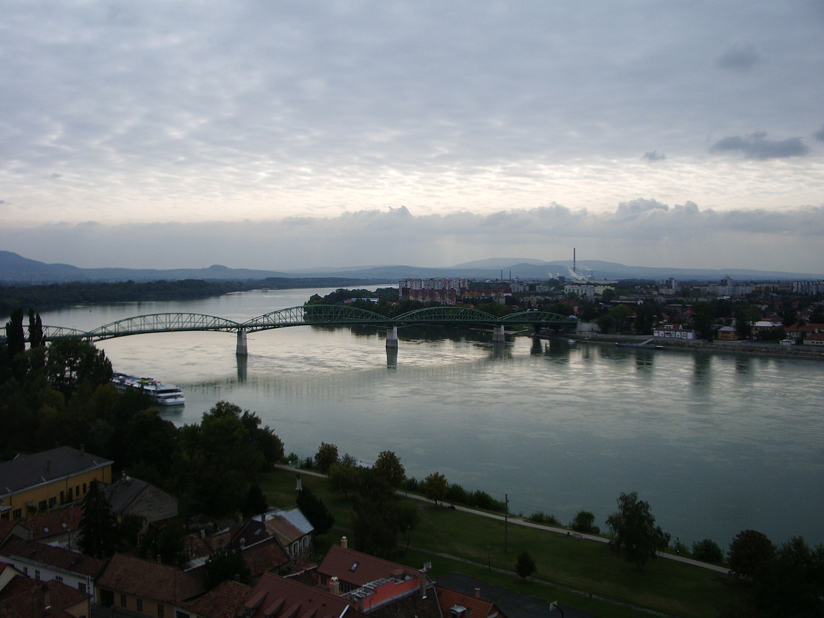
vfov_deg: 40.7
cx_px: 412
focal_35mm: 35
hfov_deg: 52.6
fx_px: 833
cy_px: 309
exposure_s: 1/640
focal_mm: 5.8
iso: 50
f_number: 4.3
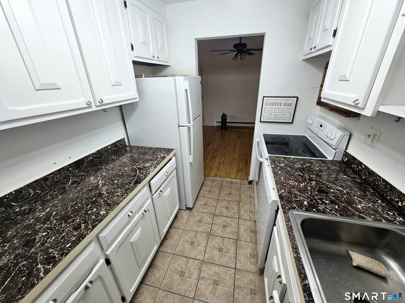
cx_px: 202
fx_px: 152
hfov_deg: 106.2
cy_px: 152
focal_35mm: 13
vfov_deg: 89.9
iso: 80
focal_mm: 2.2
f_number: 2.2
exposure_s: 1/60.2
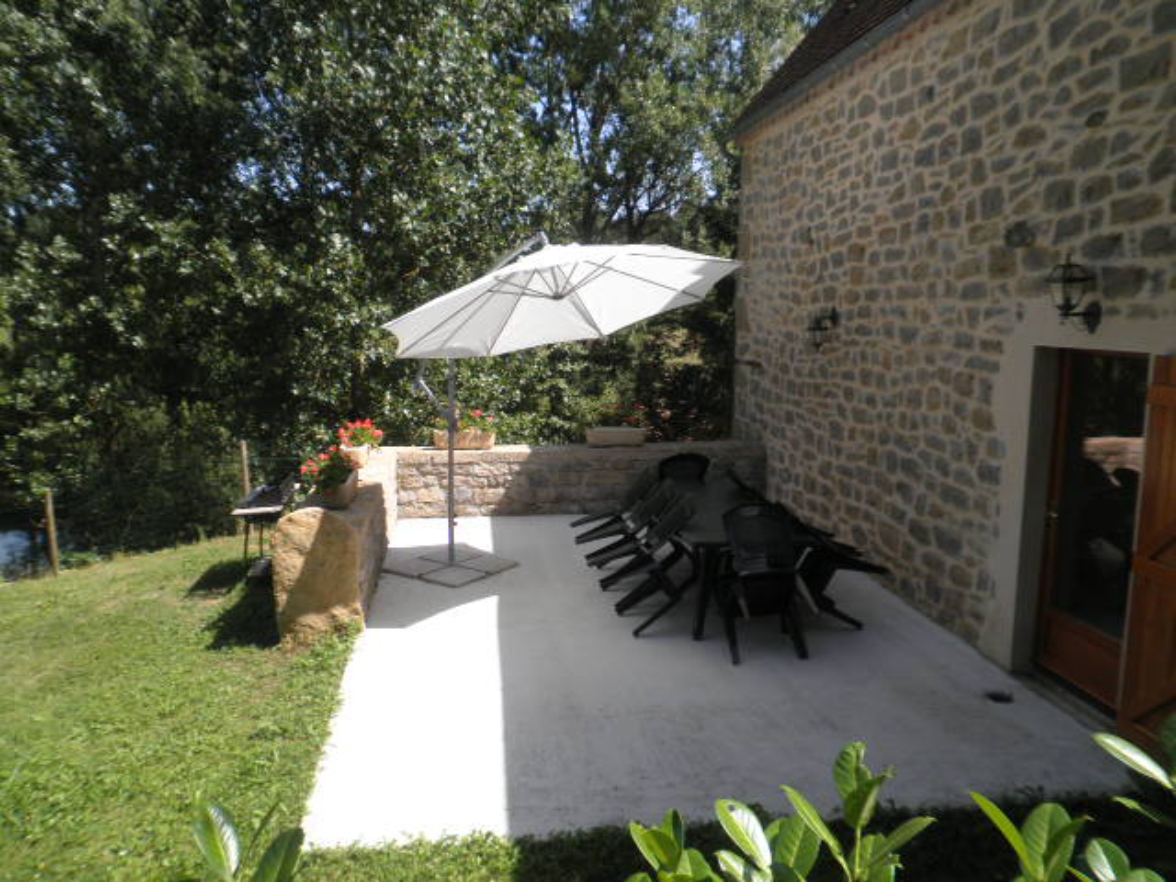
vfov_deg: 53.1
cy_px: 441
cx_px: 588
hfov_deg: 67.3
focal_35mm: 26
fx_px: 883
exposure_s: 1/100
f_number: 7.8
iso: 64
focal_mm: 4.7
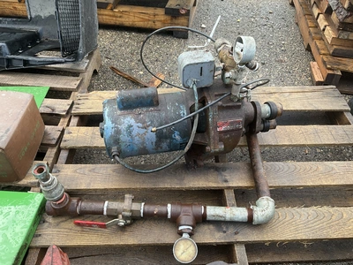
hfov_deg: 61.7
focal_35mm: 29
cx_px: 176
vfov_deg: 48.2
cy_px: 132
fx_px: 296
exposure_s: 1/122
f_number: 1.8
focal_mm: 3
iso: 25
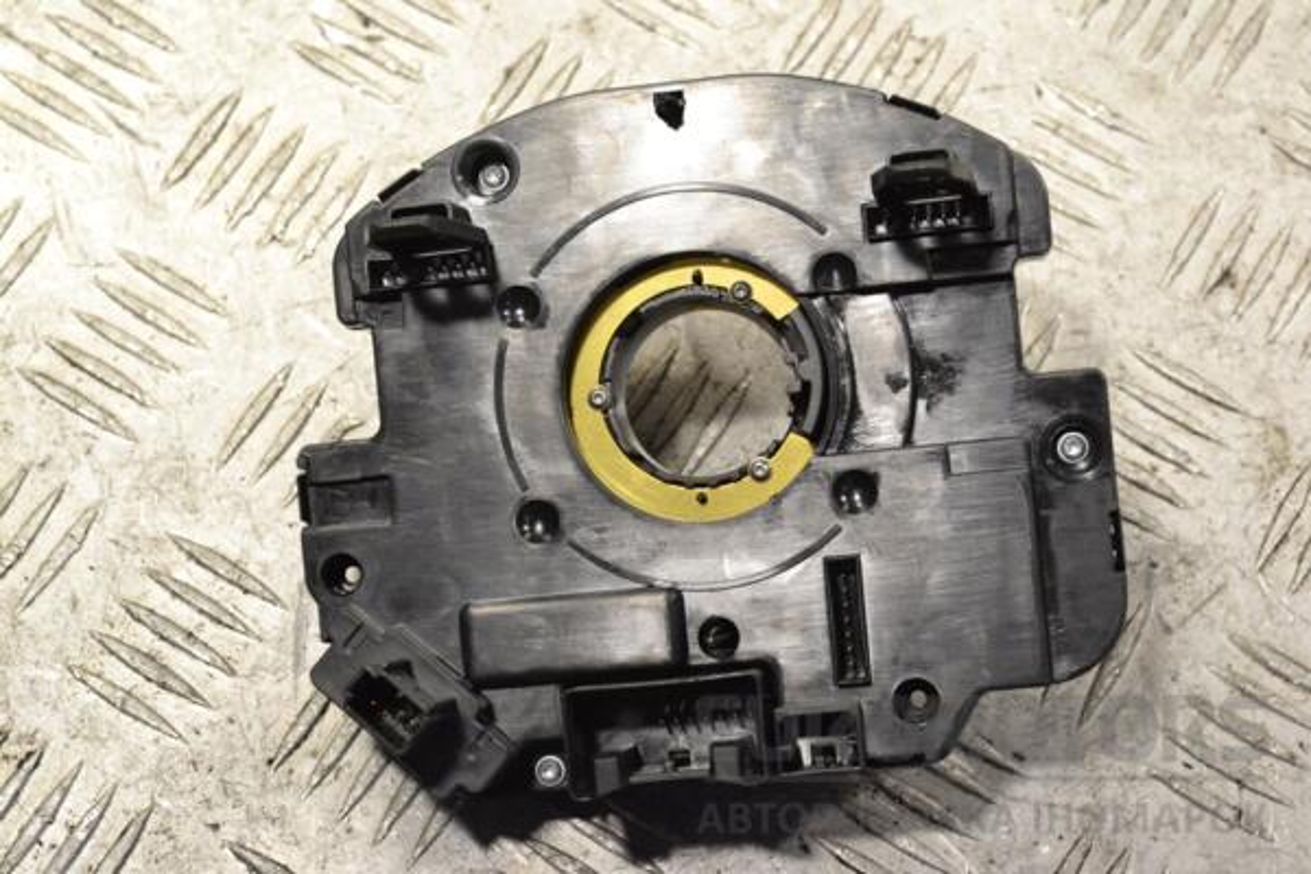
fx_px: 3004
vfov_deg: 16.6
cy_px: 437
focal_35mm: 82
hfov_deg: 24.6
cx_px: 656
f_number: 8
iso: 3200
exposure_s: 1/250
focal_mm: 55
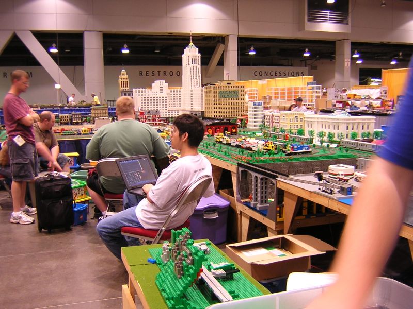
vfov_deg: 39.7
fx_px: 430
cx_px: 206
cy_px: 154
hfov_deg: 51.4
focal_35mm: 36
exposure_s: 1/4.9
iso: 100
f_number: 2.6
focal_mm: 4.7
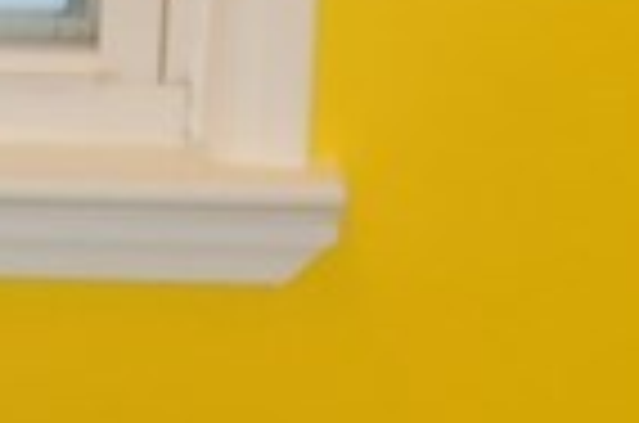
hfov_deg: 6.4
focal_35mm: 321
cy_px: 1197
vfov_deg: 4.1
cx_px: -164
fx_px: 5685
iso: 400
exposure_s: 1/60
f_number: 4.2
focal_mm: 28
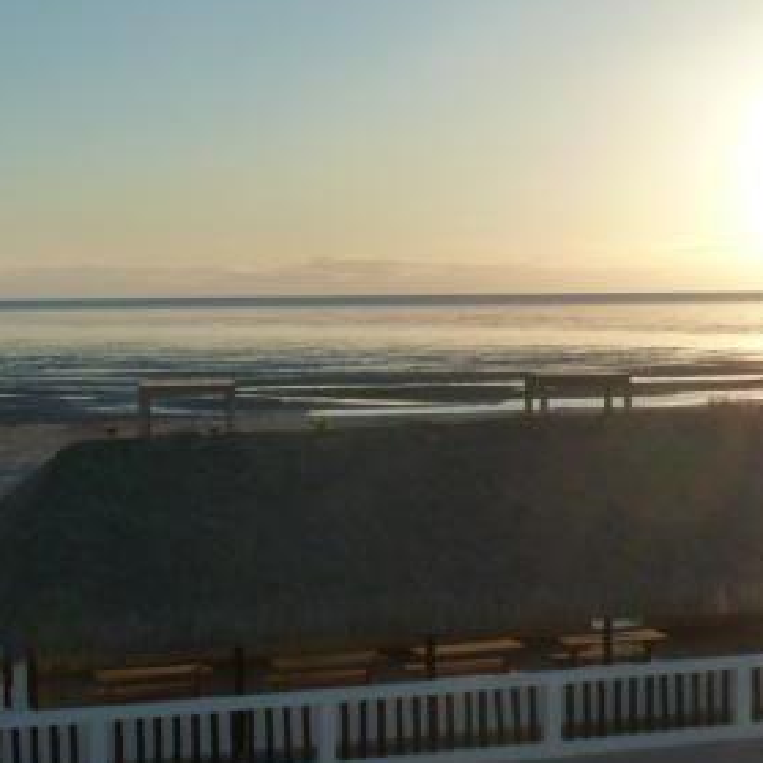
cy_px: 276
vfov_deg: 23.0
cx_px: 301
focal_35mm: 75
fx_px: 1870
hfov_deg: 23.0
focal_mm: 6.1
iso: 125
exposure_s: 1/640
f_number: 5.6
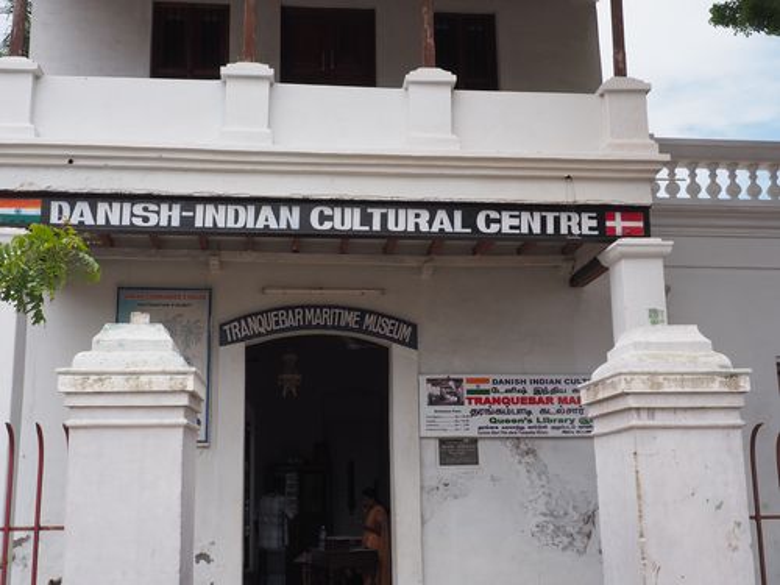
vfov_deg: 36.0
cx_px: 390
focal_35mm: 40
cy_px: 292
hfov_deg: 46.8
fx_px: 901
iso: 200
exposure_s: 1/250
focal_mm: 20
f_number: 9
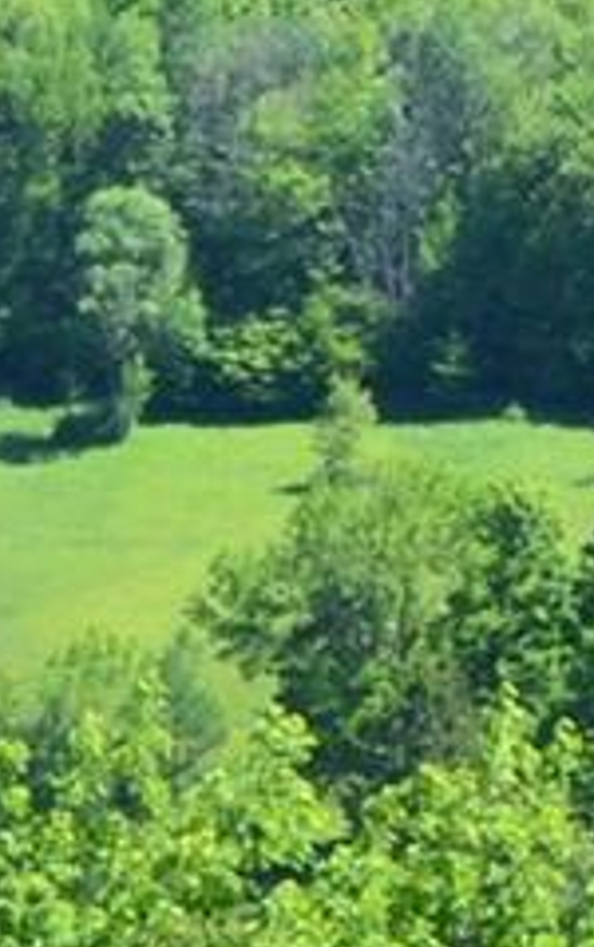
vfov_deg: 5.5
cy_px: 787
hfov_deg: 3.4
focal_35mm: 379
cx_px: 1121
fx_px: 9797
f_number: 9
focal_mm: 29
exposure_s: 1/160
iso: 400
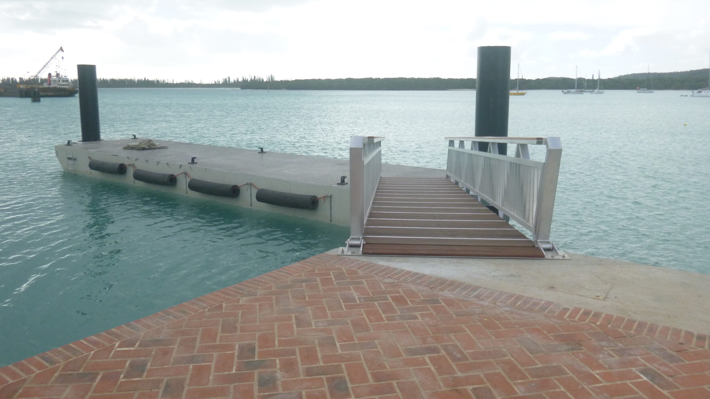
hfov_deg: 67.9
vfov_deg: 41.4
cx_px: 349
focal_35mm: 28
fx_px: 527
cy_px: 175
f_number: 3.9
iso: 160
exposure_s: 1/500
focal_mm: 4.5
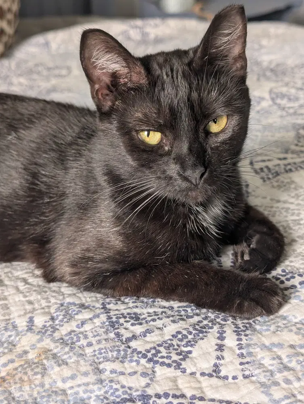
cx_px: 152
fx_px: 572
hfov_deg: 29.7
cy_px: 202
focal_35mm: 49
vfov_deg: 38.9
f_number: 1.68
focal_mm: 6.9
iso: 853
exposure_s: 1/192
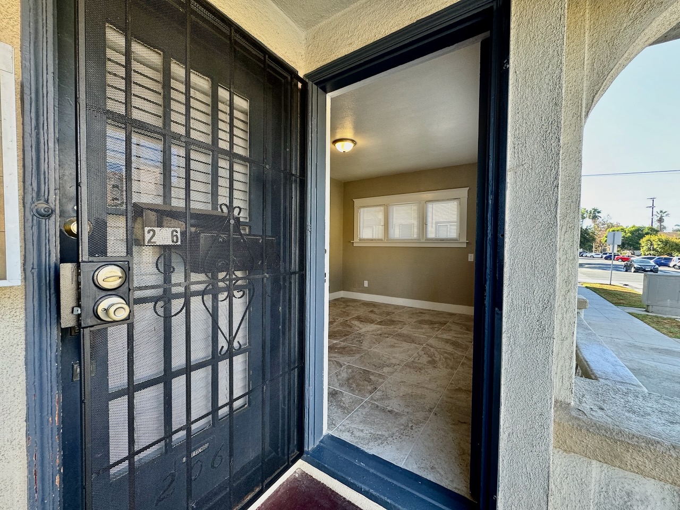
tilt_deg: -2.3
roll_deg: -1.0
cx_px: 340
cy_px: 255
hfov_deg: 102.1
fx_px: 275
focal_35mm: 14
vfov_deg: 85.7
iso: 125
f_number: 2.2
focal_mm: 2.22
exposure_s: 1/120
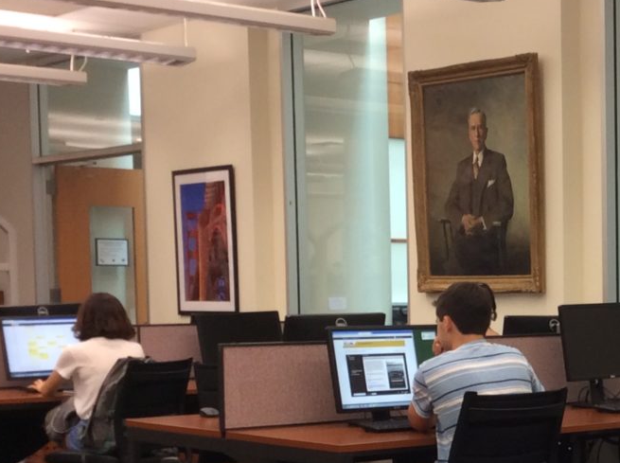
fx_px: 1574
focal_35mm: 88
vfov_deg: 16.6
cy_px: 396
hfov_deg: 21.3
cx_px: 657
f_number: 2.4
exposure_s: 1/24
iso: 40
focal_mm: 3.3
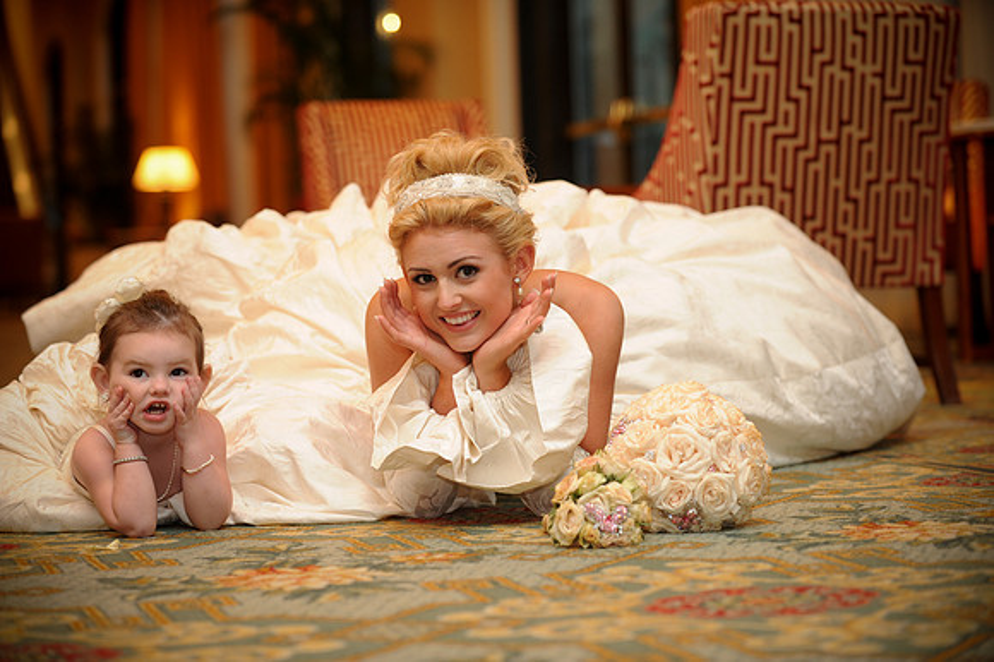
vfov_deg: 16.6
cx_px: 497
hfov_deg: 24.8
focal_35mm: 82
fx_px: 2263
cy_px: 331
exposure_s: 1/40
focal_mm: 82
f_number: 2.8
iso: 640
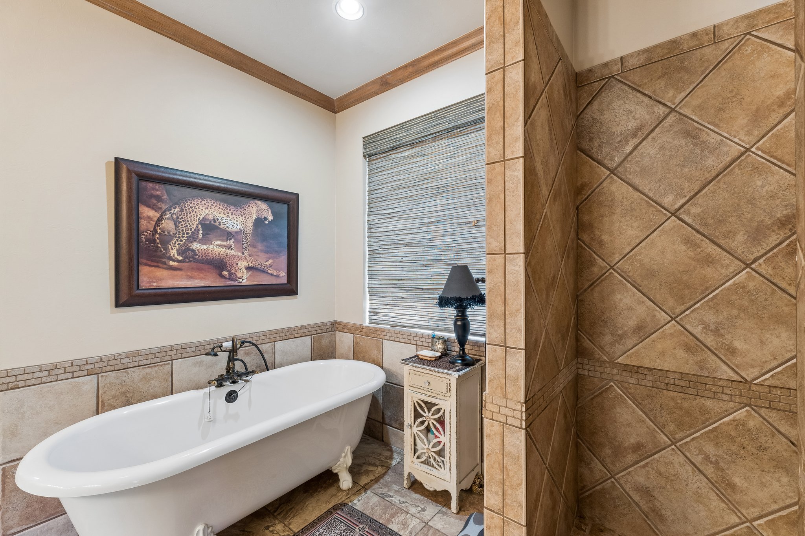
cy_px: 268
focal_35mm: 15
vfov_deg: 77.3
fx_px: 335
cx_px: 402
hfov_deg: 100.4
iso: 200
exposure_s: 1/20
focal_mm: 10
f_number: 7.1
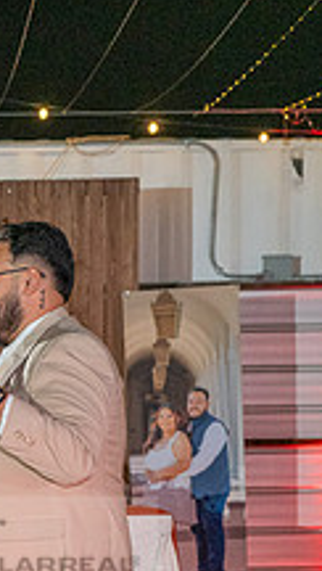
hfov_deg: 9.0
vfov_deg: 15.8
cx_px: -66
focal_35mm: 133
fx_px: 2013
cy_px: 558
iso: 3200
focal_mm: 61
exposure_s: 1/250
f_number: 4
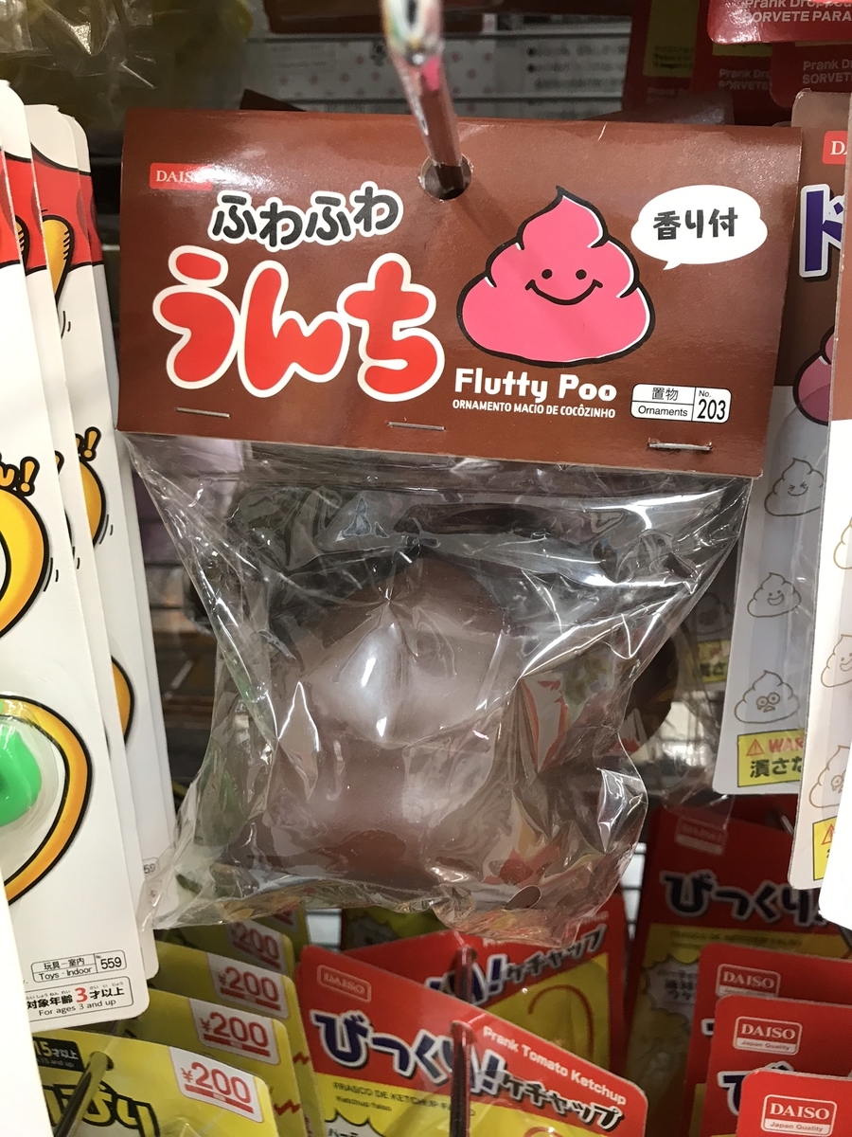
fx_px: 919
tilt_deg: -19.4
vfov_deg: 63.4
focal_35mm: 28
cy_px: 568
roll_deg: +0.2
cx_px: 426
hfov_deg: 49.7
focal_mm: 3.99
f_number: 1.8
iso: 50
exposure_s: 1/17
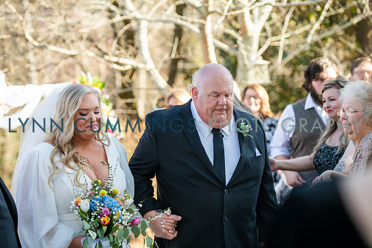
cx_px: 186
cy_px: 124
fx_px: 1085
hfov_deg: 19.5
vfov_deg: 13.0
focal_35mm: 105
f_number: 3.5
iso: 200
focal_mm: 105
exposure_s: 1/400
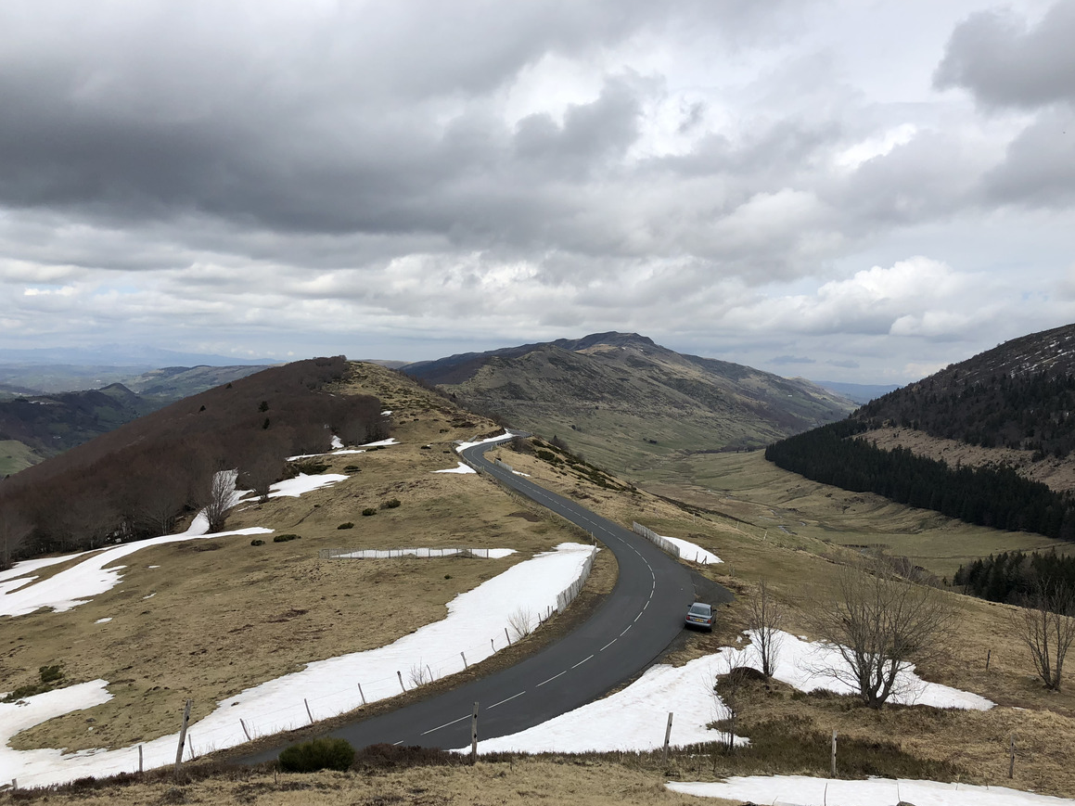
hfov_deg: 61.7
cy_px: 412
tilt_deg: -1.7
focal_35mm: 29
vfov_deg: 48.2
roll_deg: -0.2
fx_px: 901
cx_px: 549
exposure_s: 1/3436
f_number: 1.8
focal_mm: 4
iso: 20
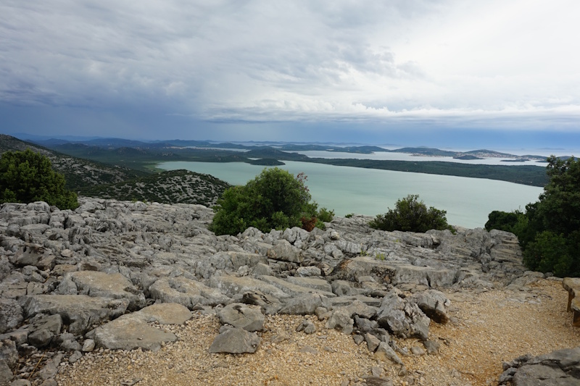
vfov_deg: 53.1
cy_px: 193
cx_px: 290
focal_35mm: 24
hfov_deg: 73.8
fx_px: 387
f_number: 9
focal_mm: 16
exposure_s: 1/100
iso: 100
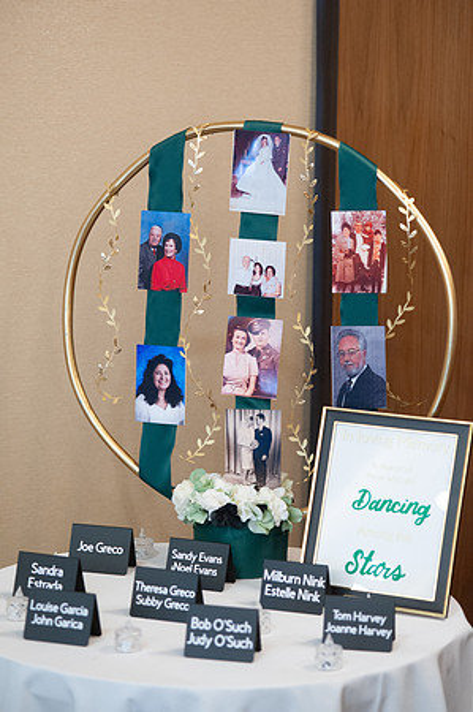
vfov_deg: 19.5
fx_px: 2074
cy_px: 356
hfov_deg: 13.0
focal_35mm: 105
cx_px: 236
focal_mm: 105
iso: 2000
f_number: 4
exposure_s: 1/100
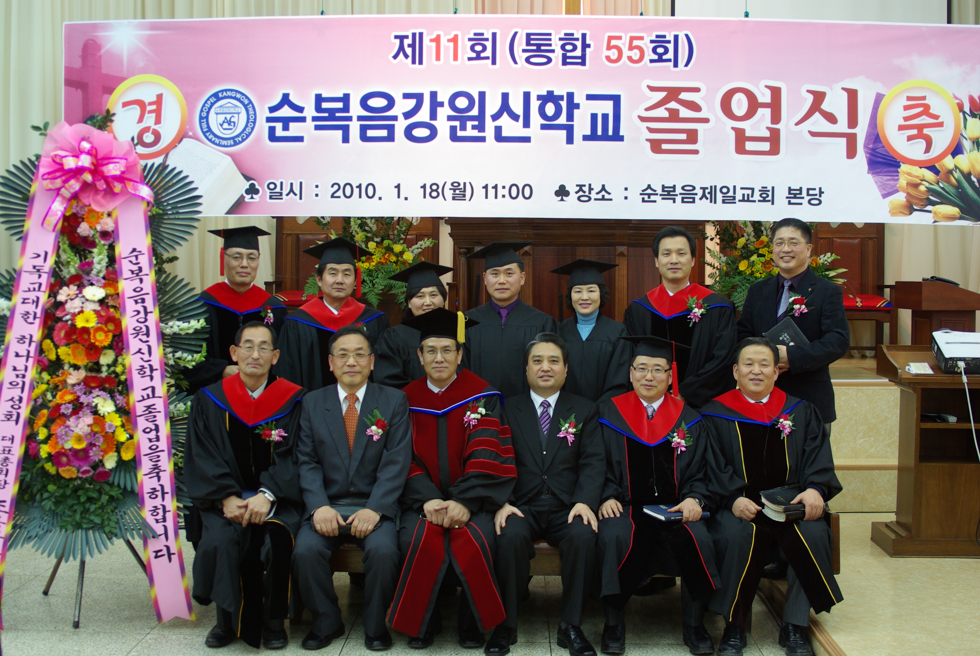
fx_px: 1145
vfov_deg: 32.0
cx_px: 490
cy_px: 328
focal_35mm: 42
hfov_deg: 46.3
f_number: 2.8
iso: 200
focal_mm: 28
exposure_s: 1/15
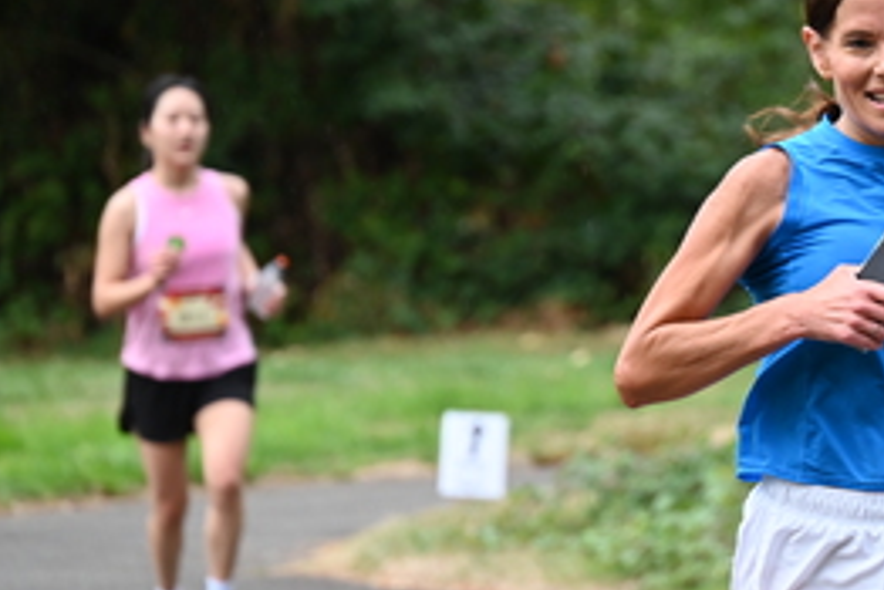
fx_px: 10319
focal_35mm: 420
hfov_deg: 4.9
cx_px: 793
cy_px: 180
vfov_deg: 3.3
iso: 720
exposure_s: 1/250
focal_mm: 200
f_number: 6.3
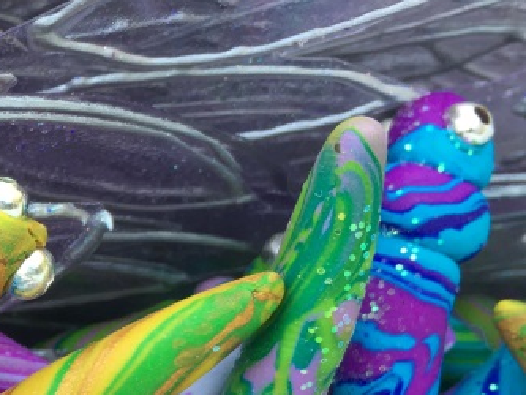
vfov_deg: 16.8
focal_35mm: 87
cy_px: 340
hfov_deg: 20.7
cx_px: -141
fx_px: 1322
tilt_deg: -46.1
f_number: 2.2
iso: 25
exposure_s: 1/50
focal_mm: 4.15
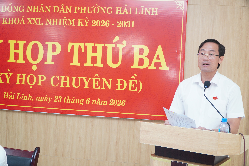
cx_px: 124
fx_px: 301
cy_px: 83
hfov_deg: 45.0
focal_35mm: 44
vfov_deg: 30.8
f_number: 4
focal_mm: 29
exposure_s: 1/160
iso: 800
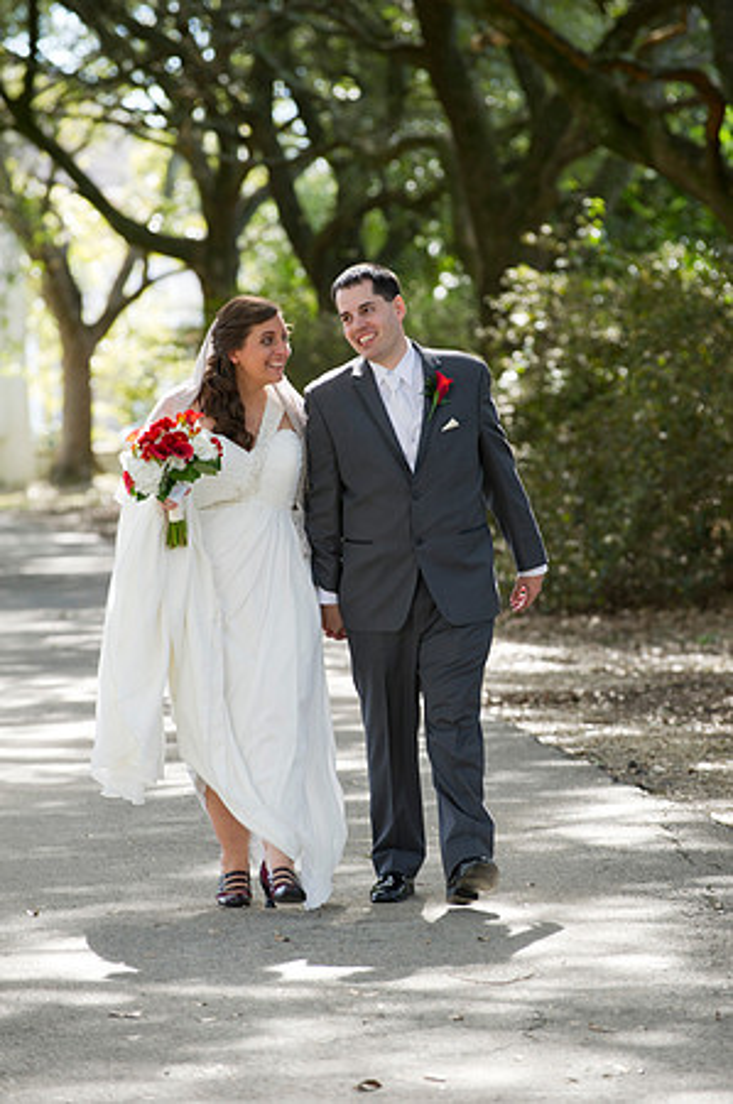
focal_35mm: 200
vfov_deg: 10.3
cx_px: 366
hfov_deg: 6.9
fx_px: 6122
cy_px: 552
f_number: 4
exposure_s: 1/125
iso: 320
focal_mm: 200
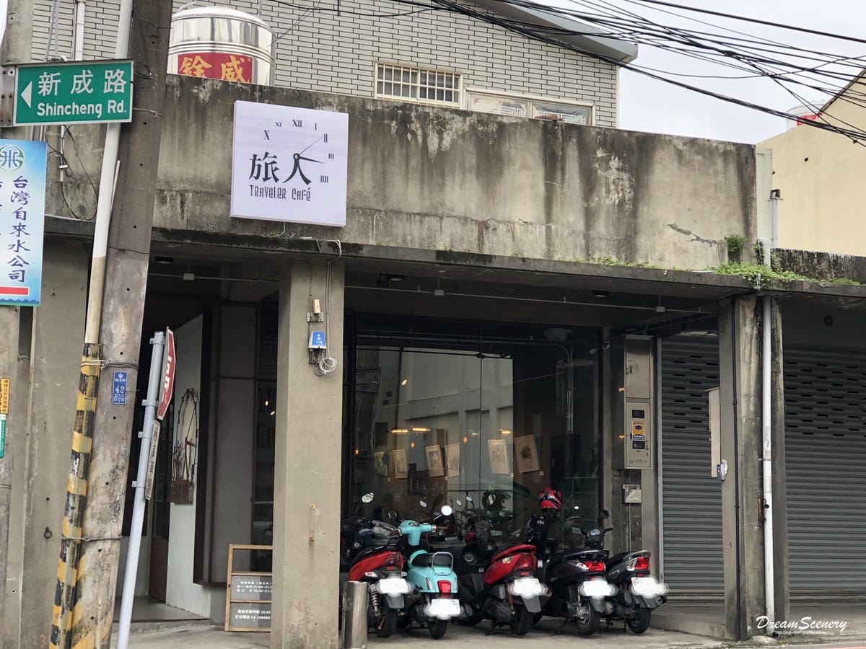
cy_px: 324
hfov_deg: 33.8
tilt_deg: +5.4
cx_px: 433
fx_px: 1426
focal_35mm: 57
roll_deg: -1.1
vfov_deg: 25.7
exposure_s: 1/121
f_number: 2.8
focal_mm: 6.6
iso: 32
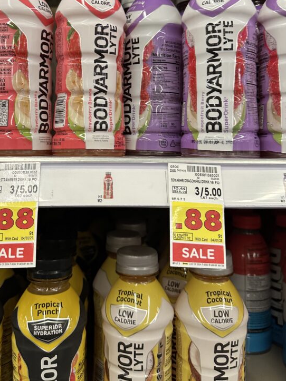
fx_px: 375
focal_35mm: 34
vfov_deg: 52.8
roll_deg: +0.7
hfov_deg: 41.6
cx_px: 117
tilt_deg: +2.0
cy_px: 122
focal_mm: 6.86
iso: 250
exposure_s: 1/99
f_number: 1.78
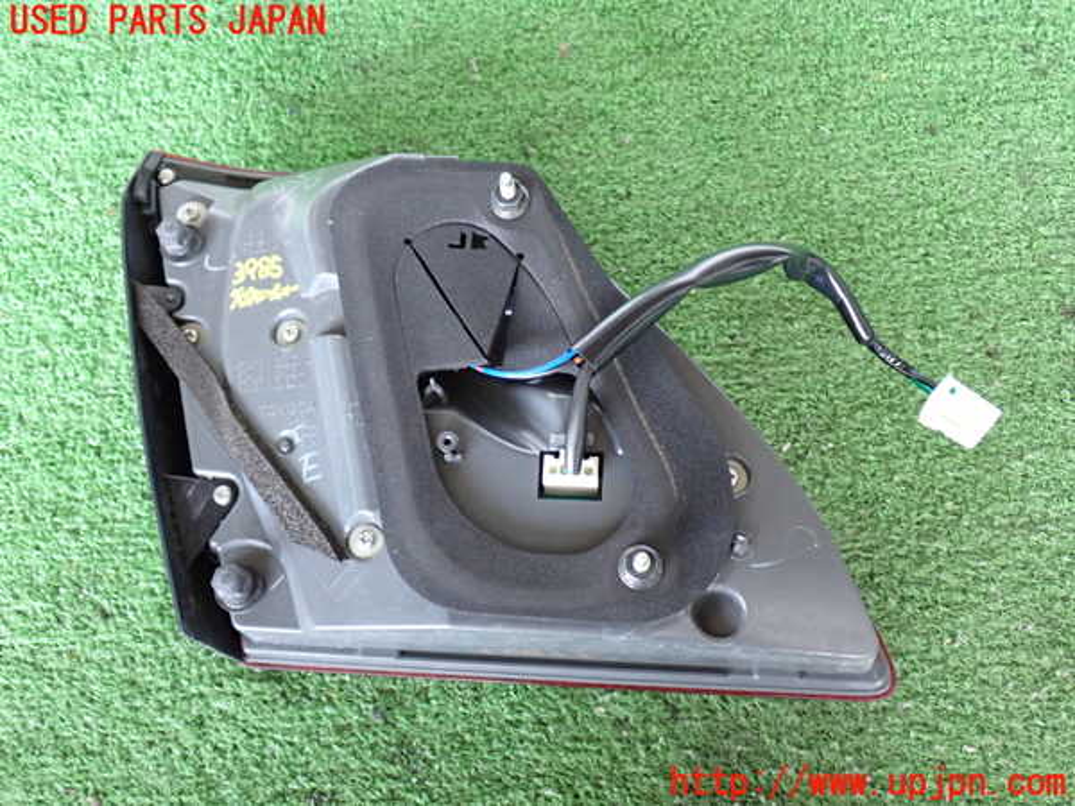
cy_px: 403
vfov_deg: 37.7
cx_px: 538
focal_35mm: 38
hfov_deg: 49.0
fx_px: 1180
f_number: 2.7
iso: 500
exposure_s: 1/40
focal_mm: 6.83
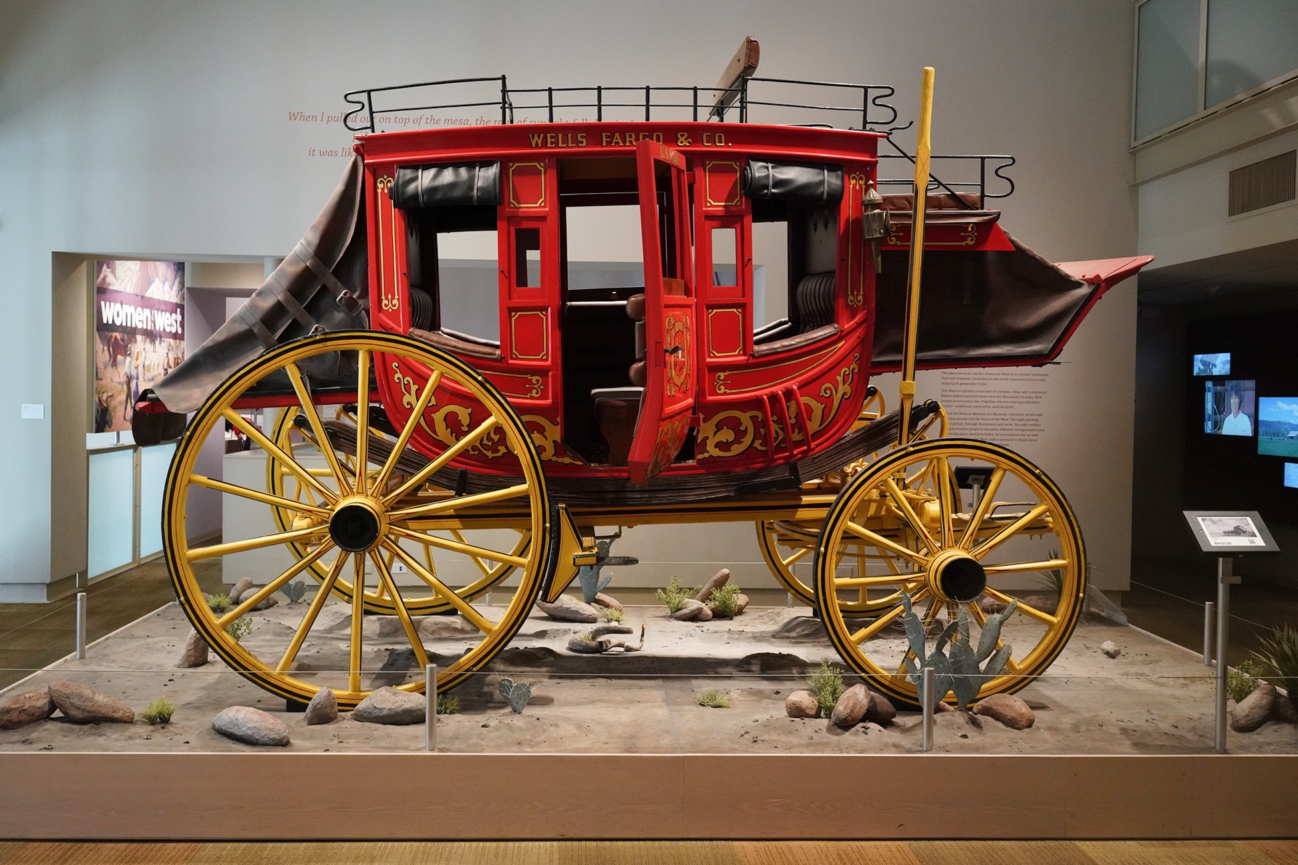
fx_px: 1262
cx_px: 641
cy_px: 421
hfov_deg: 54.4
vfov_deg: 37.8
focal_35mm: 35
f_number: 7.1
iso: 6400
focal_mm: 34
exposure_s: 1/100
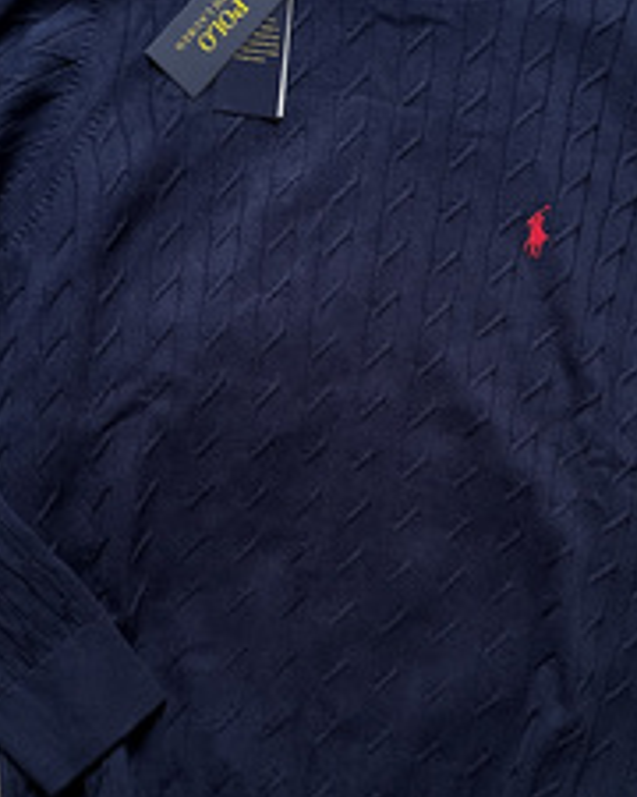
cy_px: 400
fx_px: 1225
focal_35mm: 52
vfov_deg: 36.0
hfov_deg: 29.1
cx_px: 349
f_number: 1.78
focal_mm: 6.86
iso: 160
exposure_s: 1/121
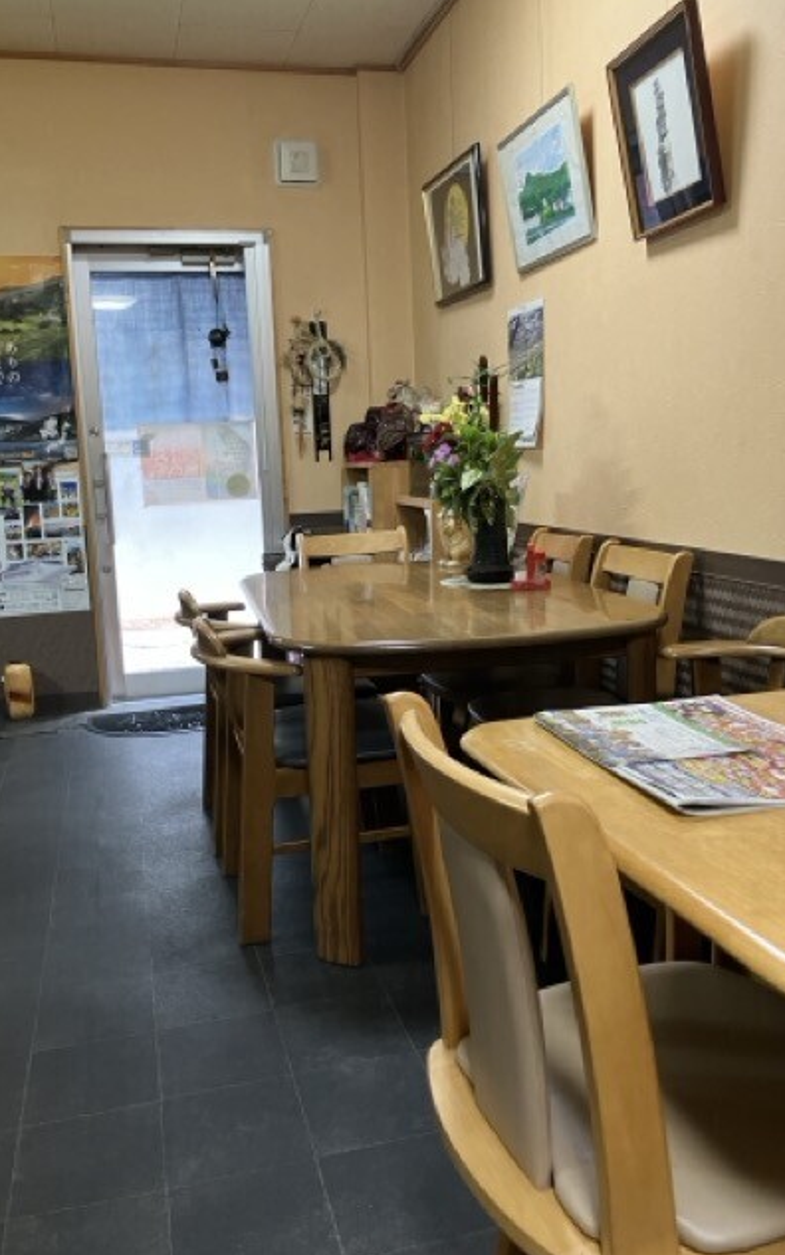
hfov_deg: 41.9
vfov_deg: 62.9
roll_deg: +1.9
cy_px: 628
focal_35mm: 30
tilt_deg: -8.1
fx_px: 1026
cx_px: 404
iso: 200
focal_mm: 3.99
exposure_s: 1/60
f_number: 1.8
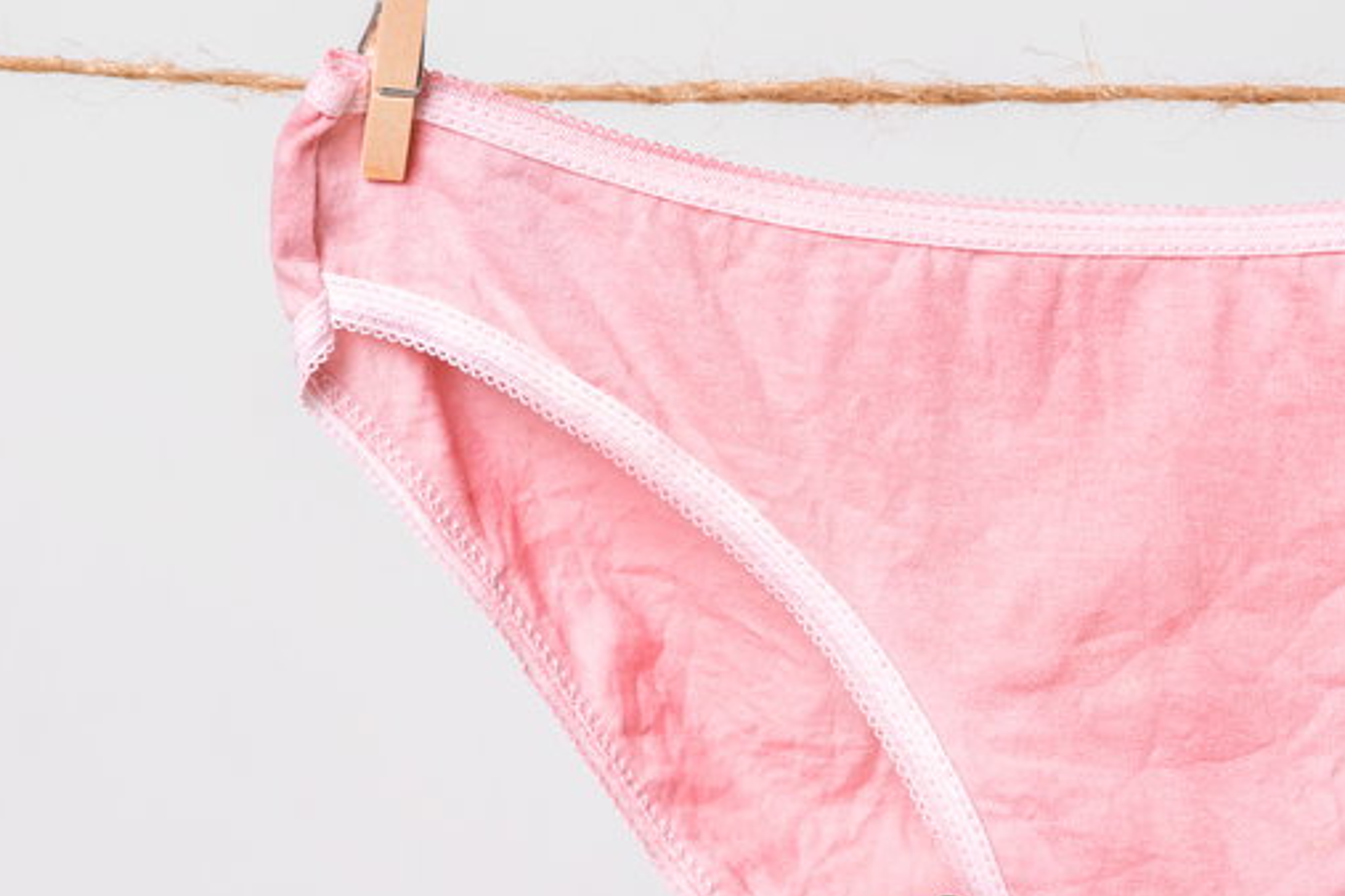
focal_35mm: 156
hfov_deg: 13.2
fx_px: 5828
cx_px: 760
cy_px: 671
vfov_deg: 8.8
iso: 100
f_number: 7.1
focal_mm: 66
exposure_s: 1/125
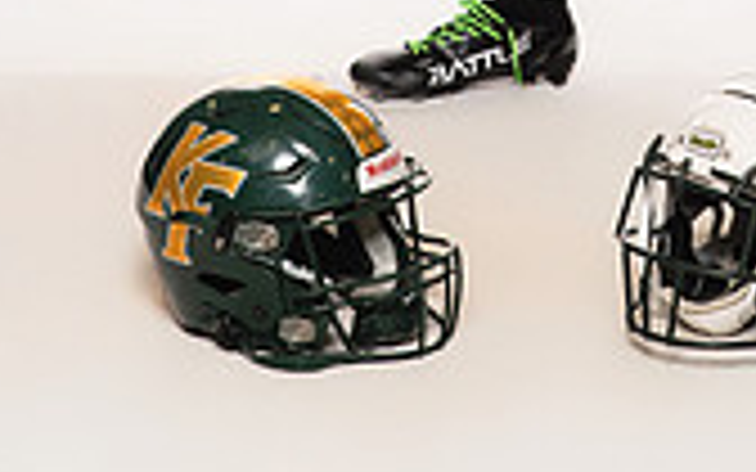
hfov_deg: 12.7
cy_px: -517
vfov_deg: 7.6
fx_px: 3379
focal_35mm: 164
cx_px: 603
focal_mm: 60
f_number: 7.1
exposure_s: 1/320
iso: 800
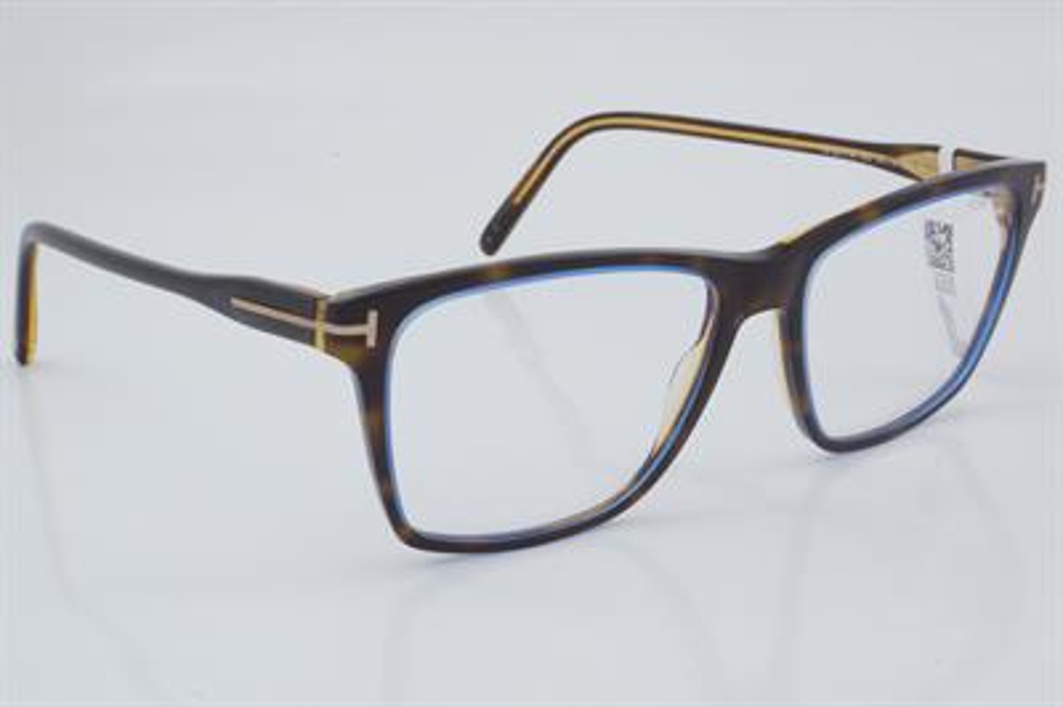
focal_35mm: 75
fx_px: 2213
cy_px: 354
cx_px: 532
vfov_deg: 18.2
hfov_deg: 27.0
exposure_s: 1/3
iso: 100
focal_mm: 50
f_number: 32
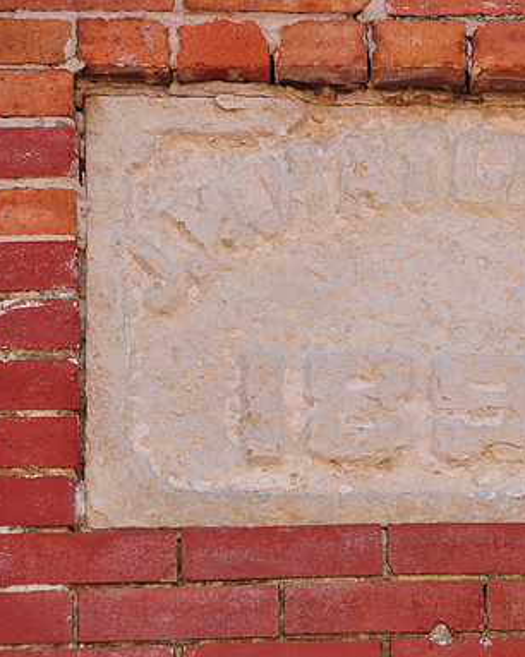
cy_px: 328
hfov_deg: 2.4
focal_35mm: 639
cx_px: 455
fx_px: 12421
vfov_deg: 3.0
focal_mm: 300
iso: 200
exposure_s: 1/160
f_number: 11
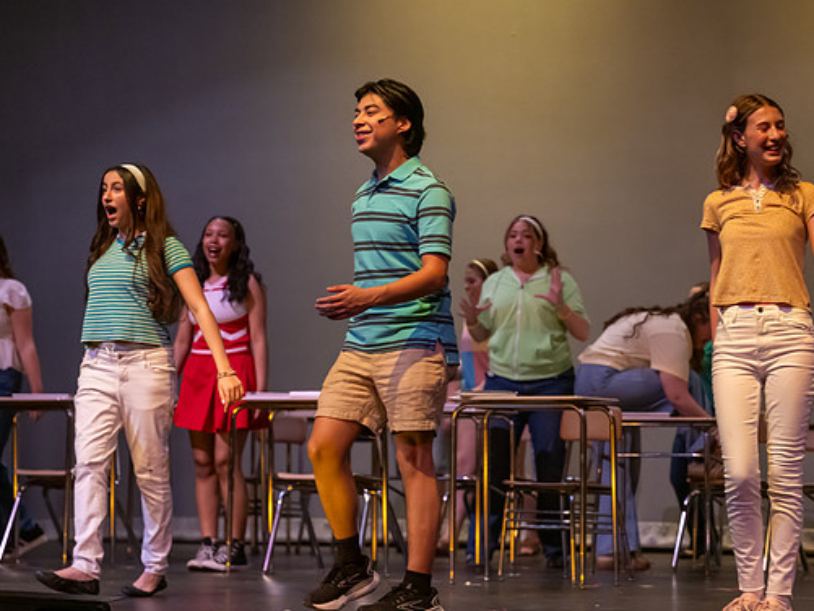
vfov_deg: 13.8
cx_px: 317
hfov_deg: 18.4
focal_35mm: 107
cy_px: 325
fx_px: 2517
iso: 2200
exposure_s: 1/640
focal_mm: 72
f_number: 2.8
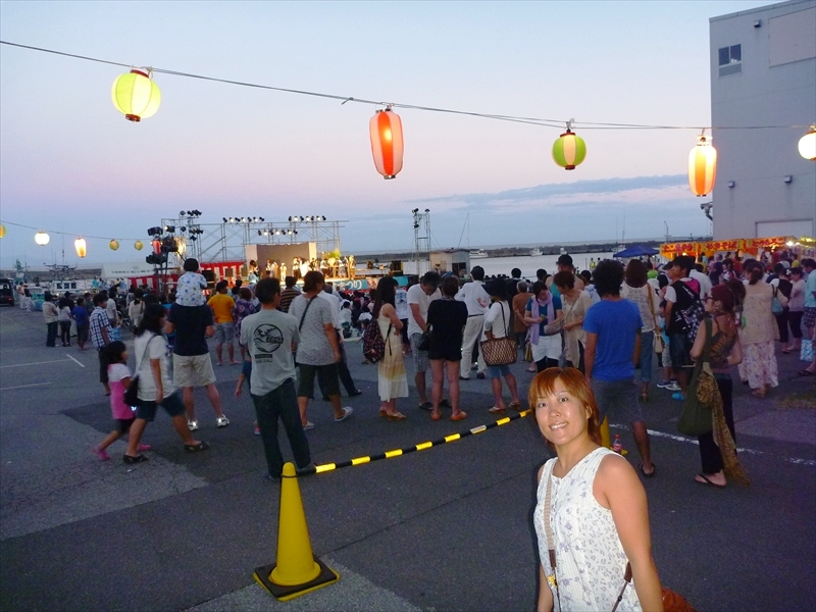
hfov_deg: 63.4
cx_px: 408
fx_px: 660
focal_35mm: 28
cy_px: 306
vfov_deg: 49.7
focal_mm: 4.9
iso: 320
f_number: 3.3
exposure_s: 1/30
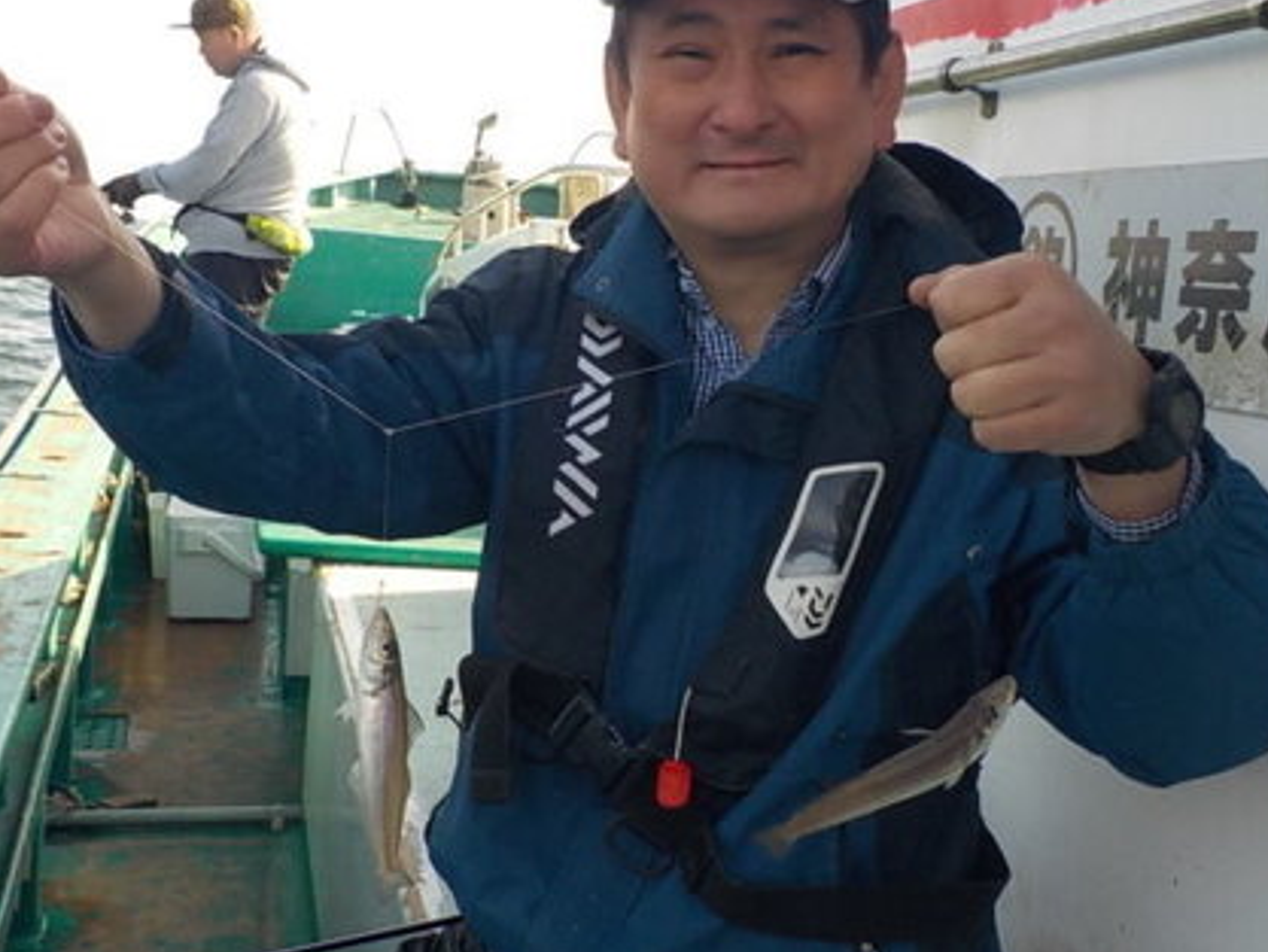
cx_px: 675
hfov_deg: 41.2
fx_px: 1685
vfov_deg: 31.5
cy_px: 505
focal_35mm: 46
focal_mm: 4.1
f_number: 3.3
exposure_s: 1/500
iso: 125
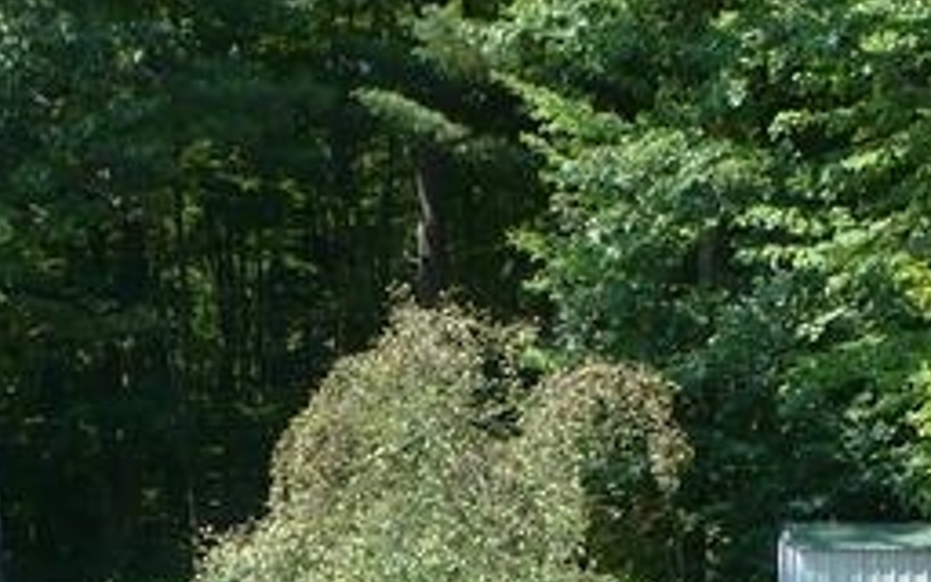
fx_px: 2487
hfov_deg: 21.2
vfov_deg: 12.9
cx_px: 462
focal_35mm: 98
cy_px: 749
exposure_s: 1/500
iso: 100
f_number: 2.8
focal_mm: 6.1
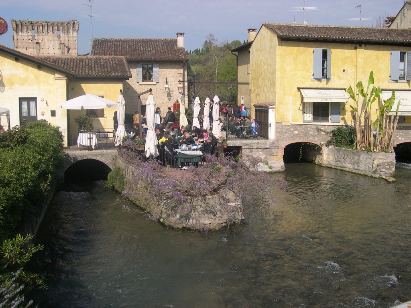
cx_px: 206
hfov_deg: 49.0
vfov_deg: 37.7
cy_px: 154
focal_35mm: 38
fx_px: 451
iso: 100
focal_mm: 8
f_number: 7.6
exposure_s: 1/249
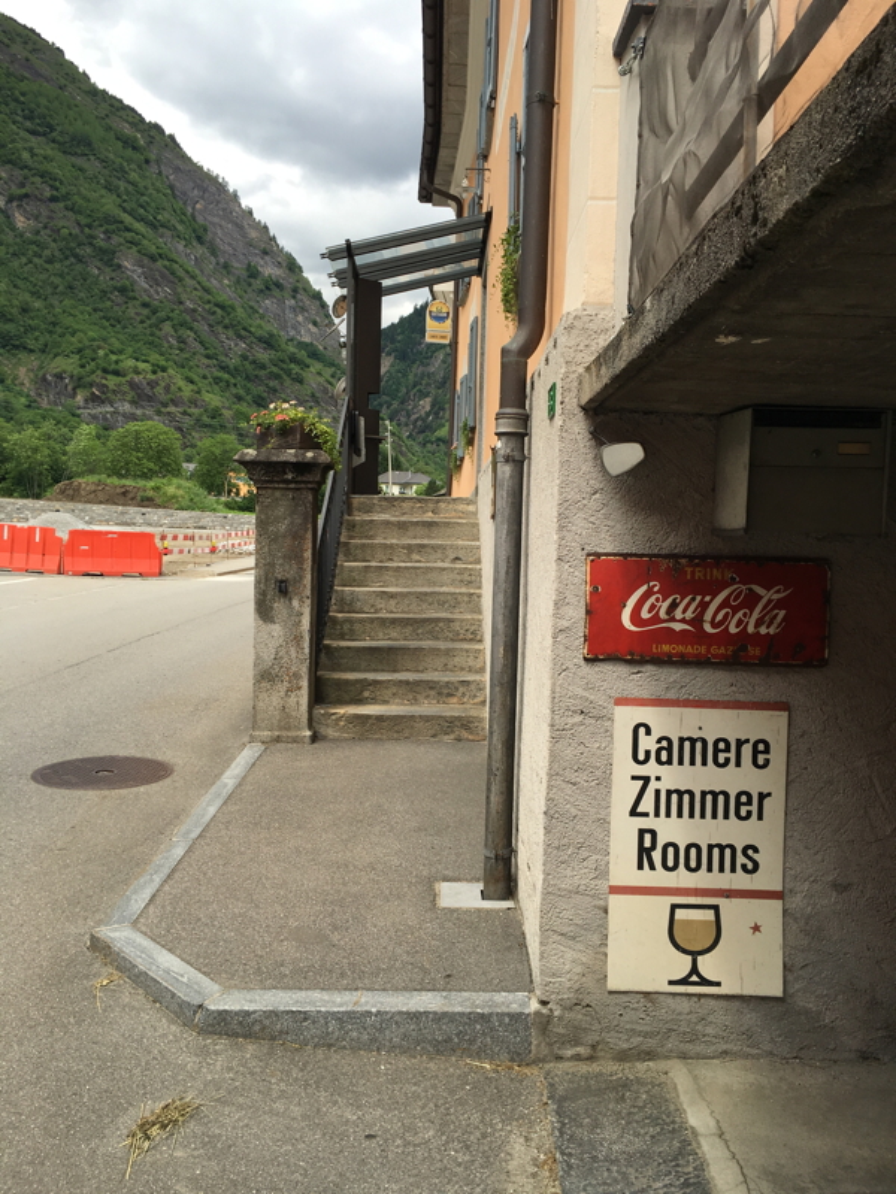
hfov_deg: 48.2
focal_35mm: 29
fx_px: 1001
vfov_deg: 61.7
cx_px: 448
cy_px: 597
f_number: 2.2
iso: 25
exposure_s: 1/427
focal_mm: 4.15
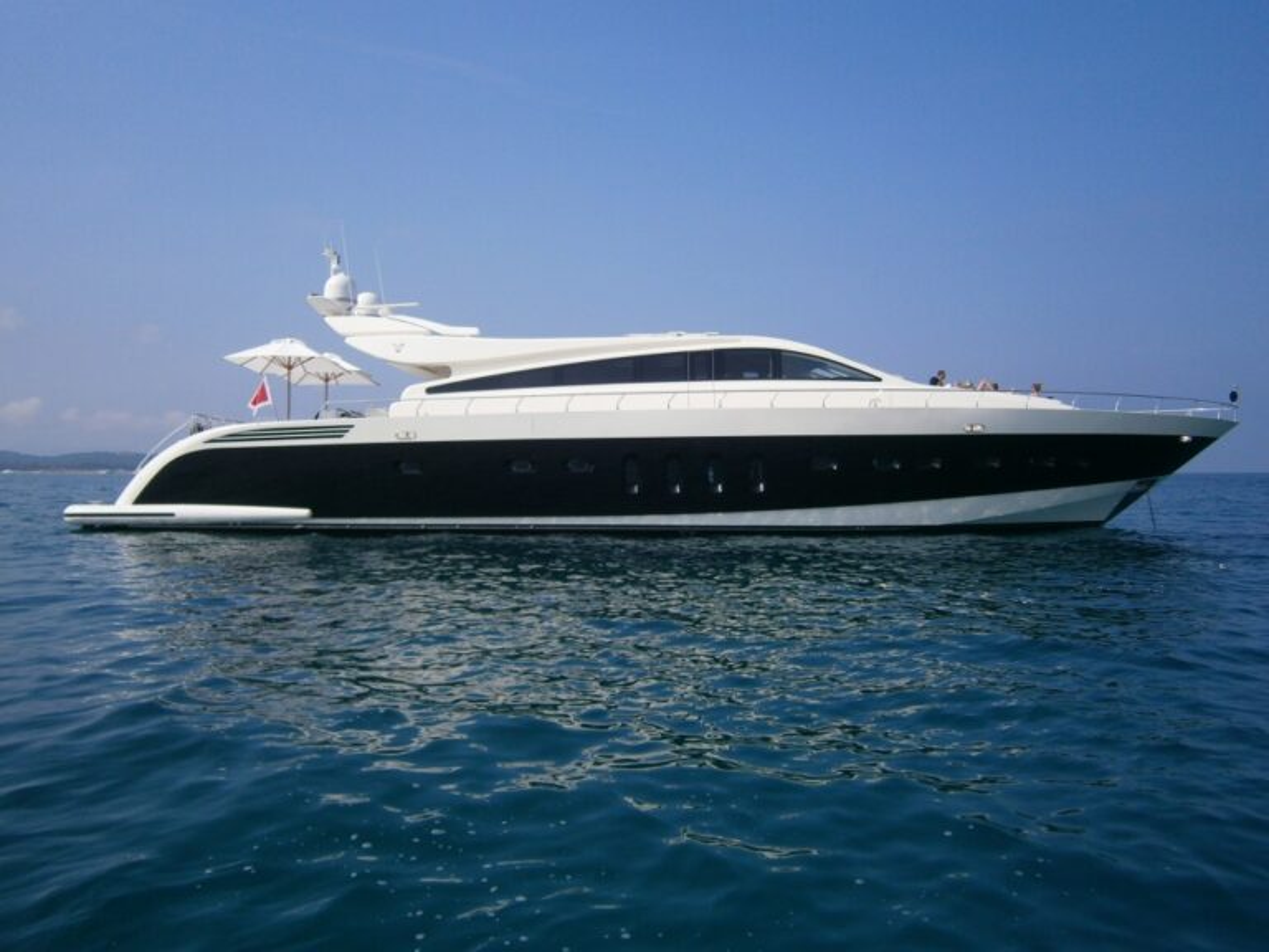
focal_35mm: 26
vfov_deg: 53.1
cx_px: 634
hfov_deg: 67.3
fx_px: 953
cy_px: 476
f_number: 8
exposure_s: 1/250
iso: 80
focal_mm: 4.7
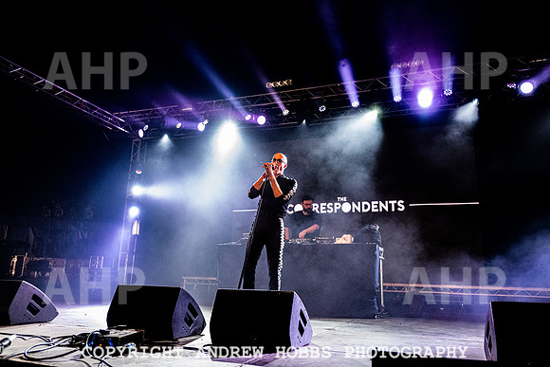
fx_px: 409
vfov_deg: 48.4
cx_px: 275
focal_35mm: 27
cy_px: 184
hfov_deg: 67.9
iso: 6400
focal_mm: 25
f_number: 4
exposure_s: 1/640
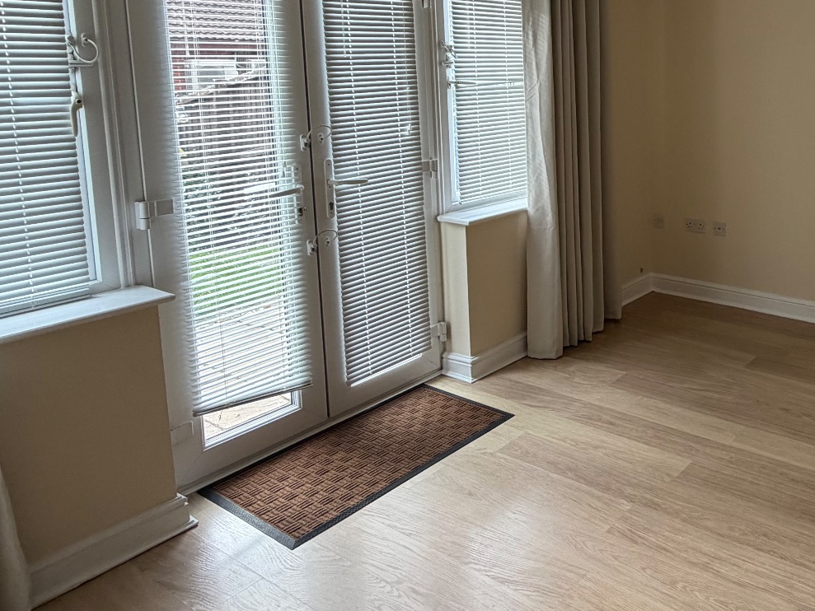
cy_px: 134
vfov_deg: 46.1
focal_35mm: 29
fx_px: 683
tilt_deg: -5.9
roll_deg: +0.2
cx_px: 744
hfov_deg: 53.4
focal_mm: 2.22
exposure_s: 1/121
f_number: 2.2
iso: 160
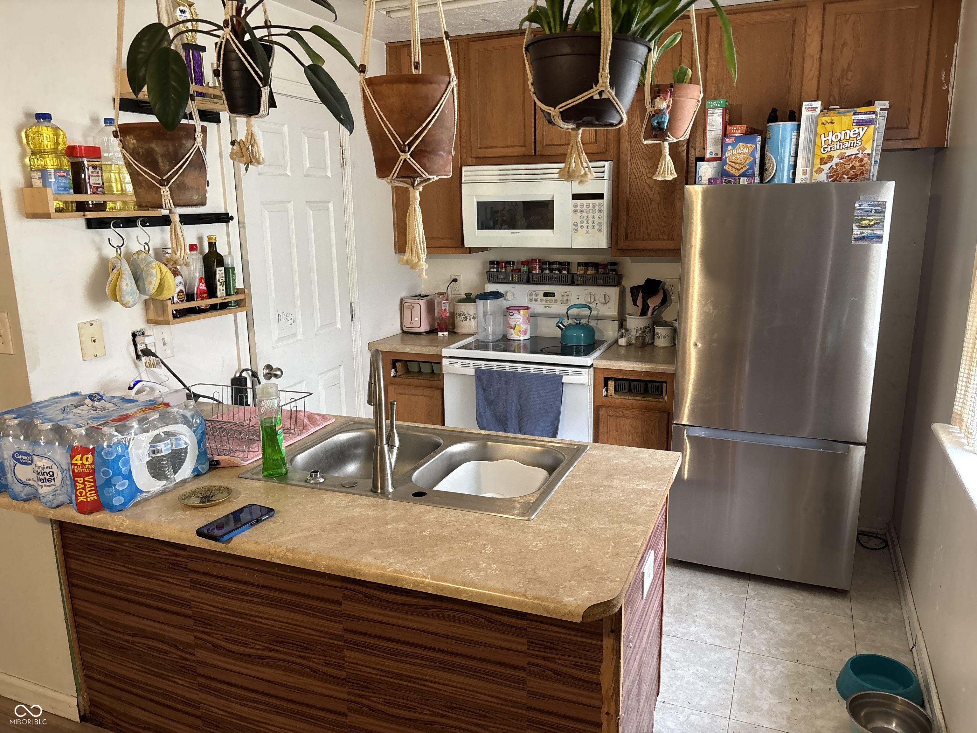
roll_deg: +1.1
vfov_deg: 53.1
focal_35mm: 26
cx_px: 488
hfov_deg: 67.3
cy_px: 366
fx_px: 734
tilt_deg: -12.4
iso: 250
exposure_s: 1/60
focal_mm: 5.96
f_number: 1.6
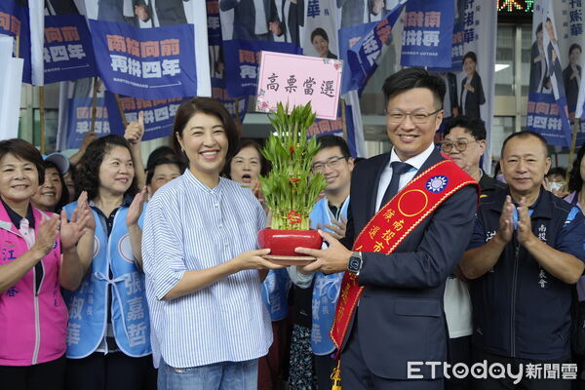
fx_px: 682
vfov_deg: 31.9
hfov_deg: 46.4
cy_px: 195
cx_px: 292
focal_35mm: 42
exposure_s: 1/160
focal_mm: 42
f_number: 4
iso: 640
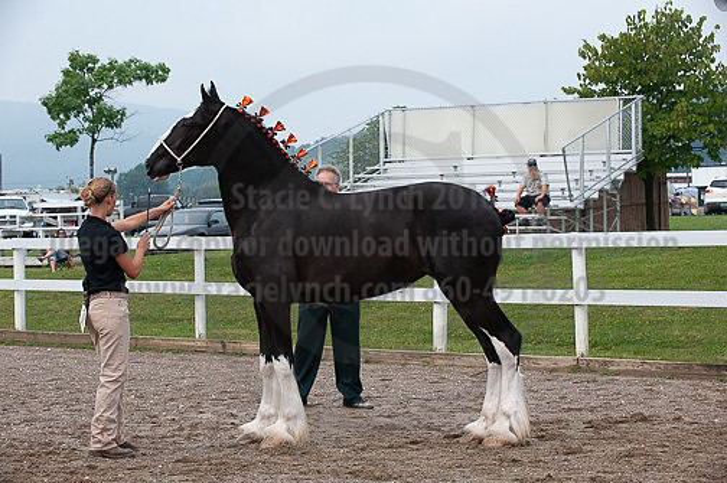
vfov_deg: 13.4
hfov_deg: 20.0
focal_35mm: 102
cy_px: 242
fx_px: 2058
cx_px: 364
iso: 800
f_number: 5.6
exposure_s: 1/1000
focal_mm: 102
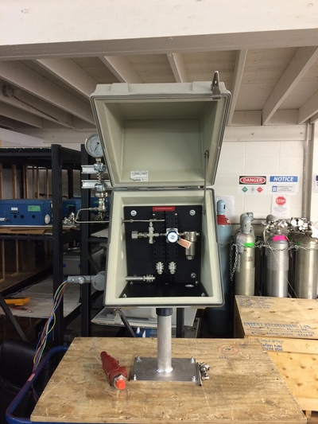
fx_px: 355
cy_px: 212
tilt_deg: -6.0
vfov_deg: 61.6
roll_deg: +0.2
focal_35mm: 29
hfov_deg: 48.2
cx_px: 159
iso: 125
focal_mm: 4.15
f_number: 2.2
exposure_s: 1/30
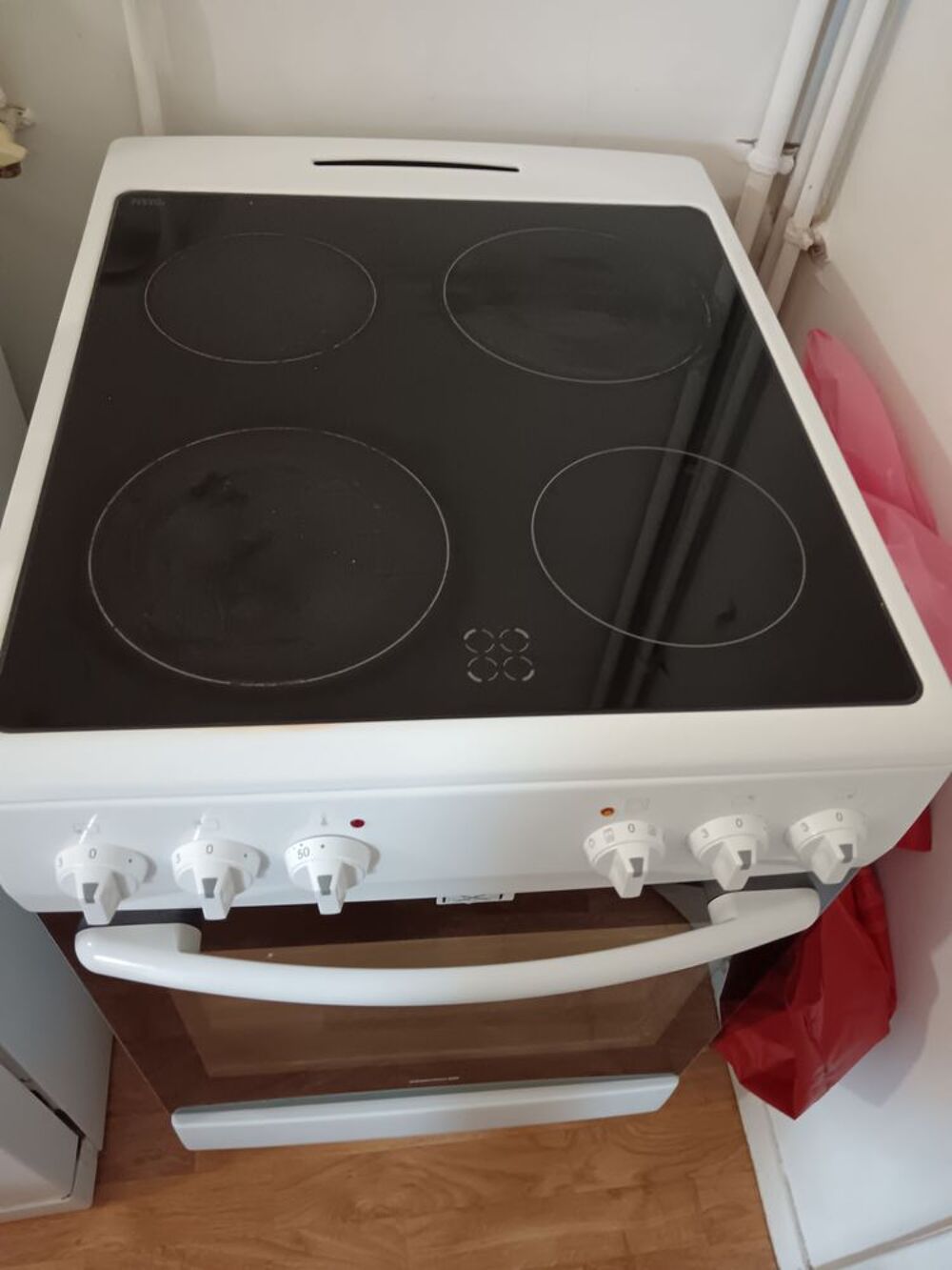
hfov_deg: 51.4
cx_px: 476
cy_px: 635
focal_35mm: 27
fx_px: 990
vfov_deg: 65.3
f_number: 1.9
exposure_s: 1/25
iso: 3549
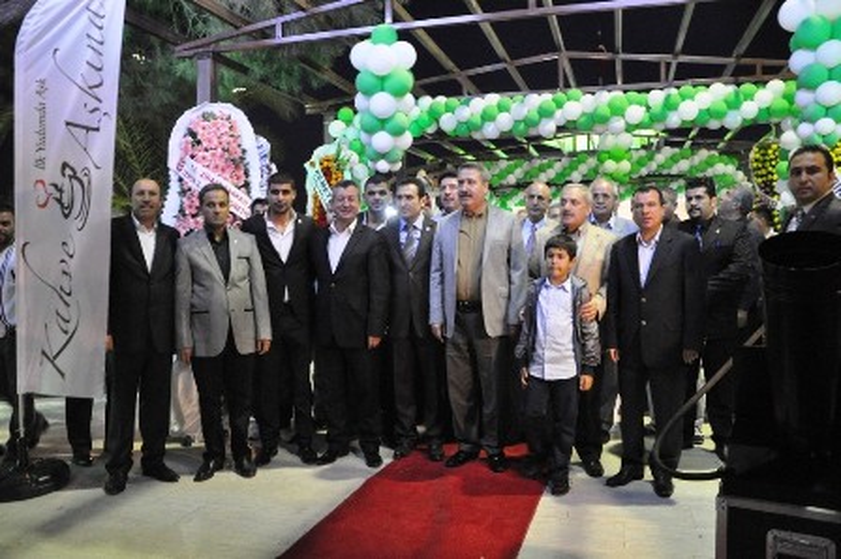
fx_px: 630
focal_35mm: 27
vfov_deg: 47.9
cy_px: 280
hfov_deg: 67.4
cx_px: 420
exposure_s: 1/13
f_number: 3.5
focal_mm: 18
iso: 1600
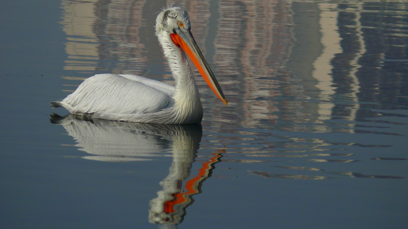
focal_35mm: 459
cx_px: 204
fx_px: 4965
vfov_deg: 2.6
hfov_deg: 4.7
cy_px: 93
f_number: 4.5
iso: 100
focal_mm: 88.8
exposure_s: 1/1000
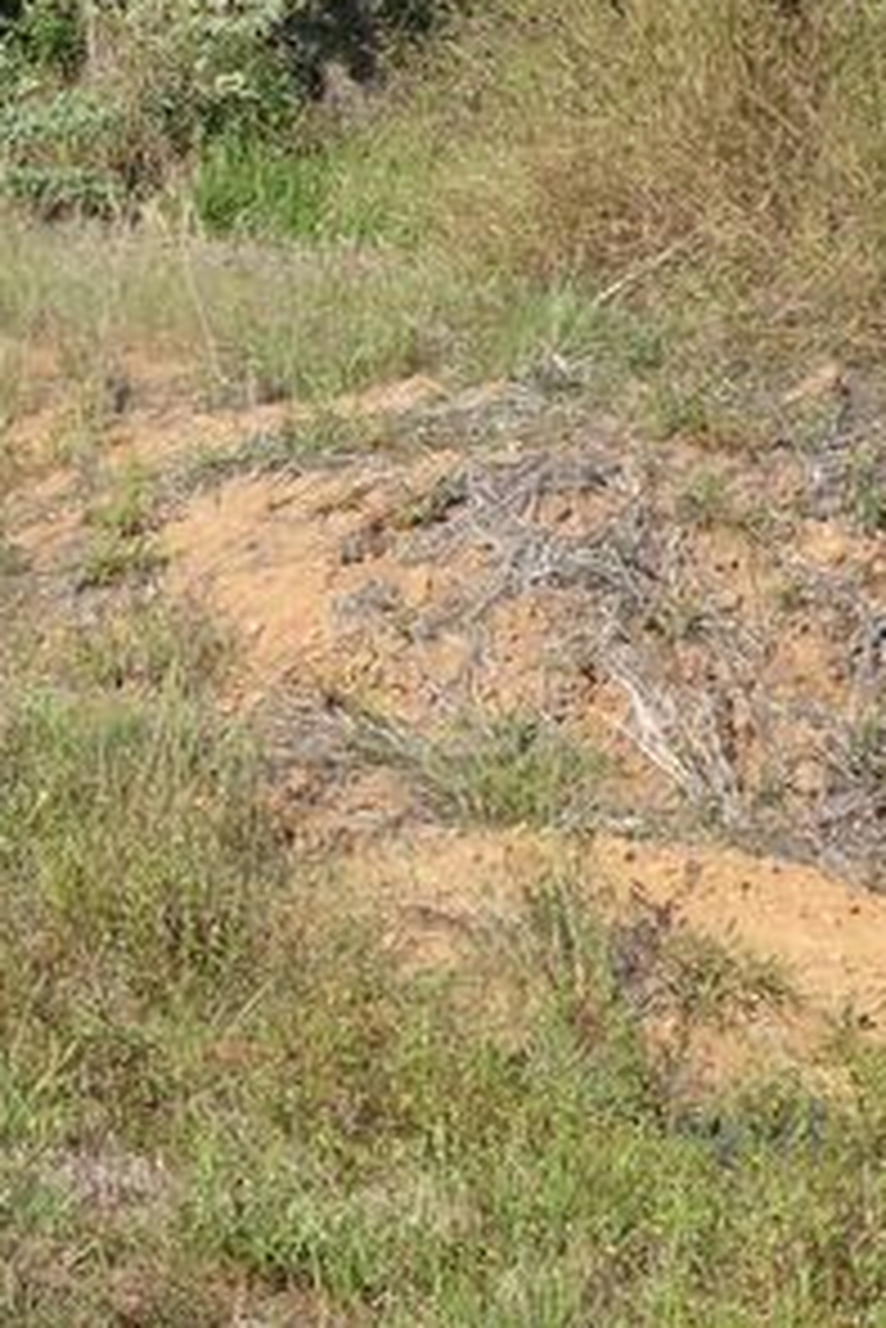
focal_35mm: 169
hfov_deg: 7.9
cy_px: 288
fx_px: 6231
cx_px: -594
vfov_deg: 12.1
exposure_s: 1/400
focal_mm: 10.3
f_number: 4.2
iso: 80
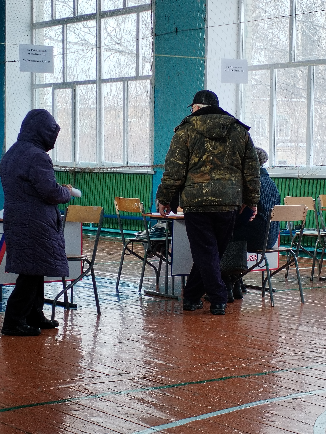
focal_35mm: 93
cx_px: 163
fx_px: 1168
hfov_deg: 15.9
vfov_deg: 21.1
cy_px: 217
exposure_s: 1/190
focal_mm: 4.75
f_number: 1.8
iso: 100
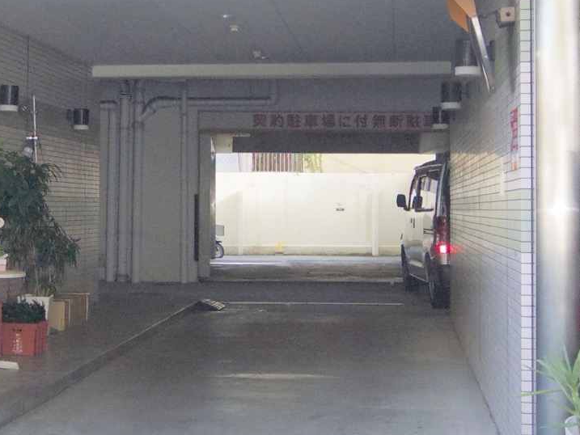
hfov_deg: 22.3
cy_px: 157
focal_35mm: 87
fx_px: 1458
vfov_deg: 16.9
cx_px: 133
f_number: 1.9
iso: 800
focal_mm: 8.5
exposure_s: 1/250
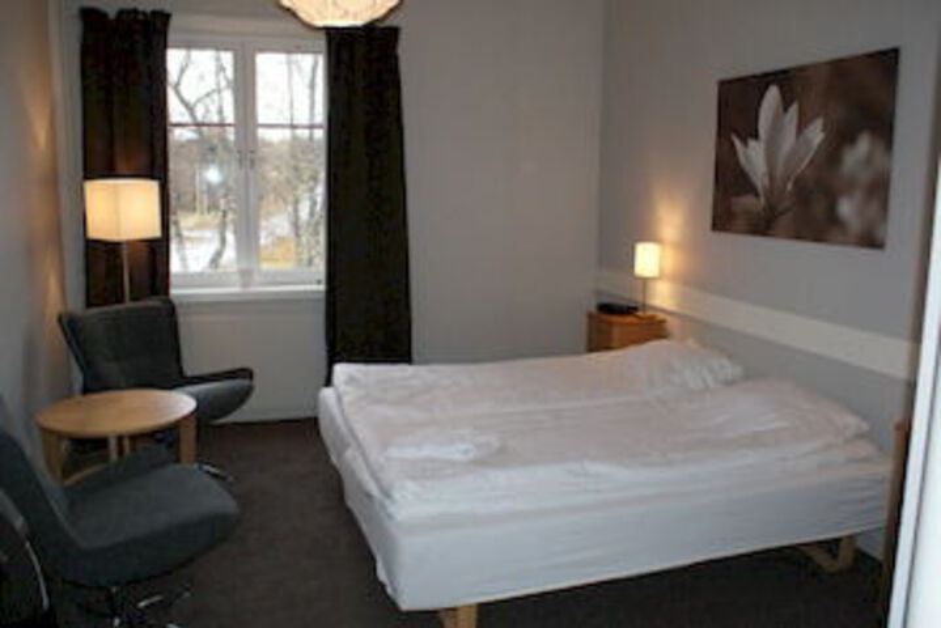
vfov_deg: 43.6
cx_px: 470
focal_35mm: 30
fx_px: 784
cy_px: 314
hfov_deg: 61.9
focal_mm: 20
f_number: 5.6
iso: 400
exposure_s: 1/60
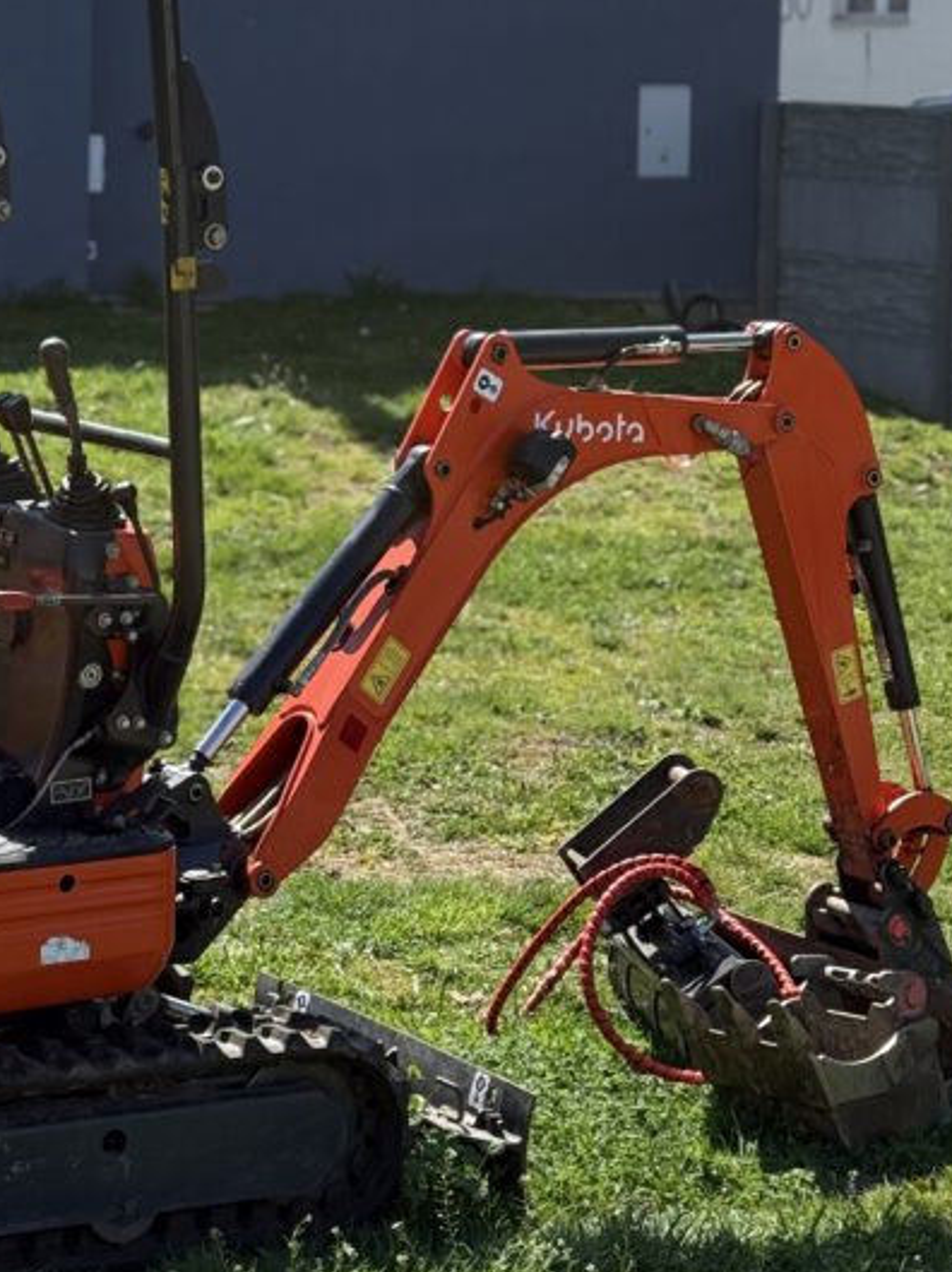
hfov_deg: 15.8
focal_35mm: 93
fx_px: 3414
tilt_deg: -3.3
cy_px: 202
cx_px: 180
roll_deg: -1.1
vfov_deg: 20.8
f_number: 1.78
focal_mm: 6.76
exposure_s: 1/3704
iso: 80
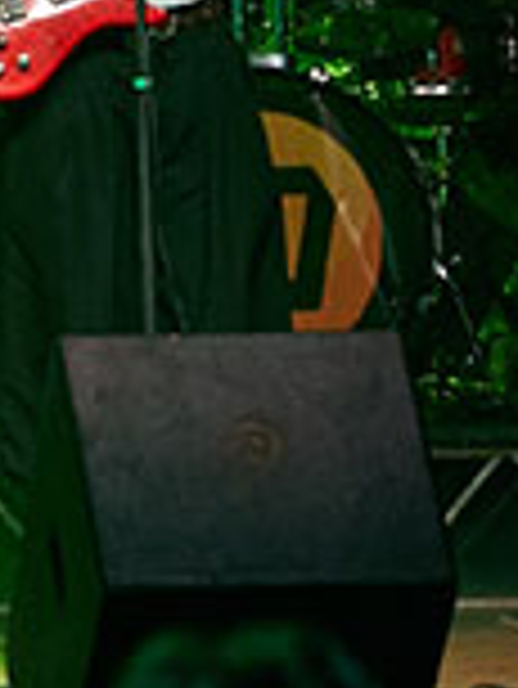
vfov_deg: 4.5
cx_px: -1495
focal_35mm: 439
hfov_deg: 3.3
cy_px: 0
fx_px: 8747
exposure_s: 1/200
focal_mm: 70
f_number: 2.8
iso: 2000
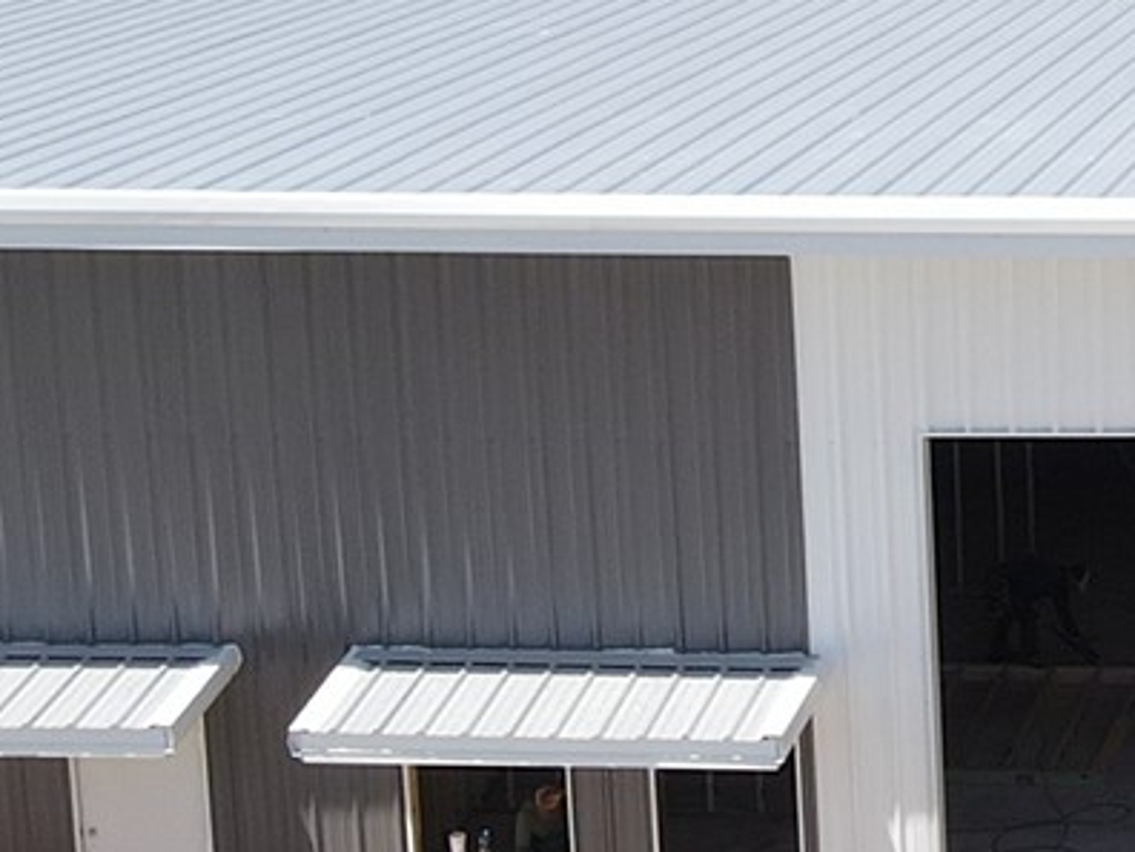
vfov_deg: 11.9
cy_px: 169
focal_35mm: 124
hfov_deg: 14.9
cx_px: 1654
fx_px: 4066
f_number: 2.8
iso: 100
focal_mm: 4.5
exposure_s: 1/500
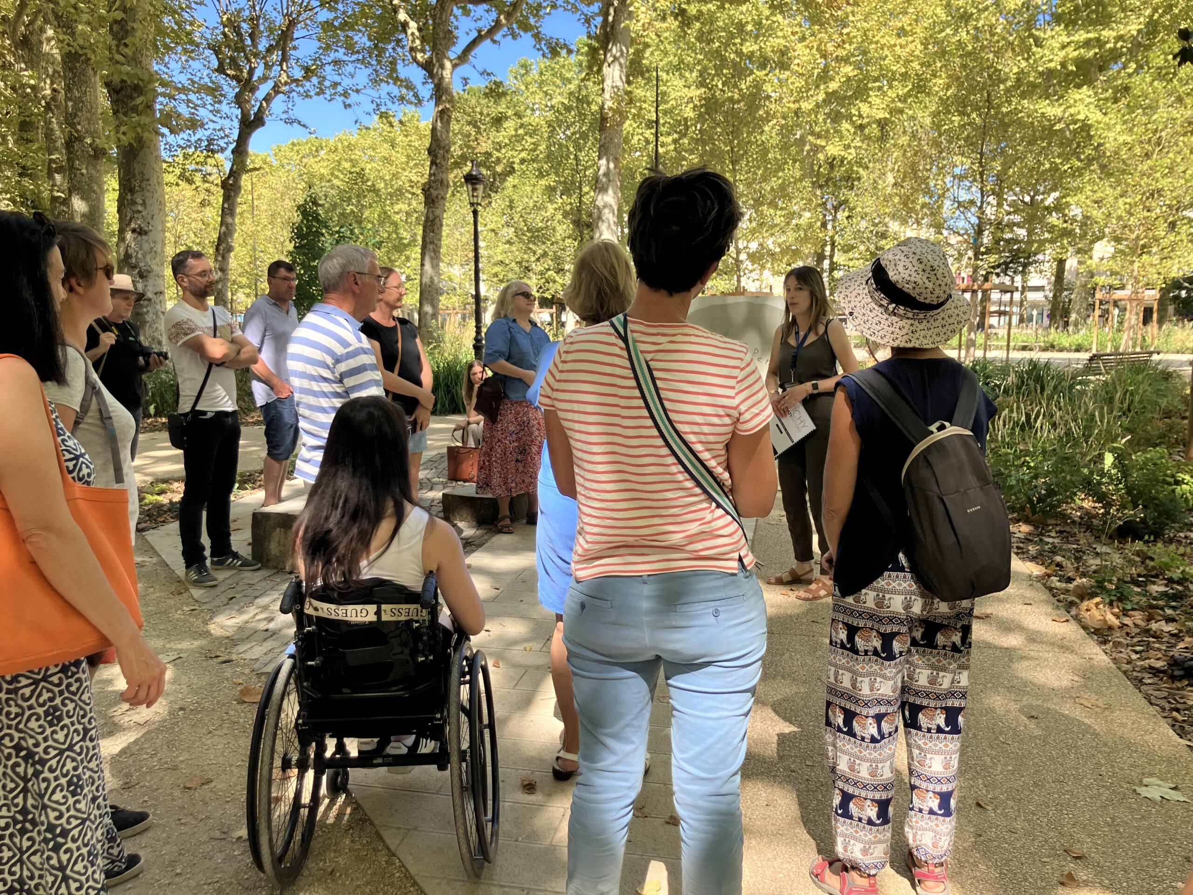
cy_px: 448
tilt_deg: -6.9
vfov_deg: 49.7
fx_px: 965
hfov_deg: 63.4
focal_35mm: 28
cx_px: 596
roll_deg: +0.3
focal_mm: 3.99
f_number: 1.8
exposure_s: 1/268
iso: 25
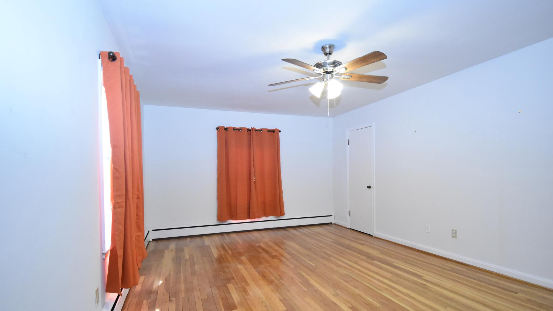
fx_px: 257
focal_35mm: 18
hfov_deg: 94.2
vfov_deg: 62.0
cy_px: 180
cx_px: 275
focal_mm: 11
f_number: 4.8
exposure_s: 1/125
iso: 4000
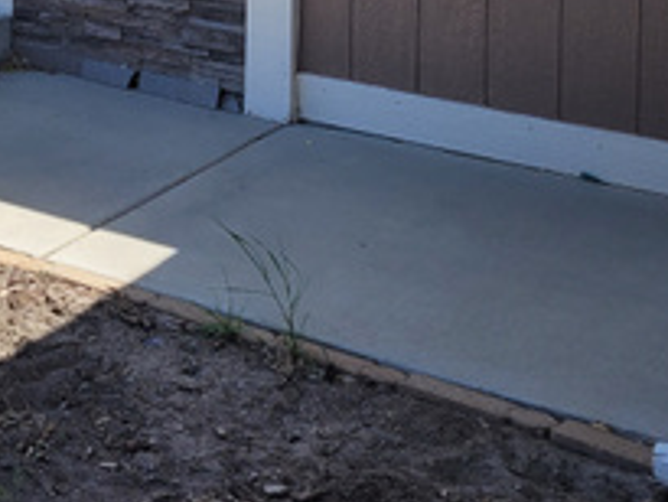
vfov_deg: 16.7
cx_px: -169
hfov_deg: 22.0
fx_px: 1564
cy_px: -225
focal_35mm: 81
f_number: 1.8
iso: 40
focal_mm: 5.4
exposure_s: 1/1910
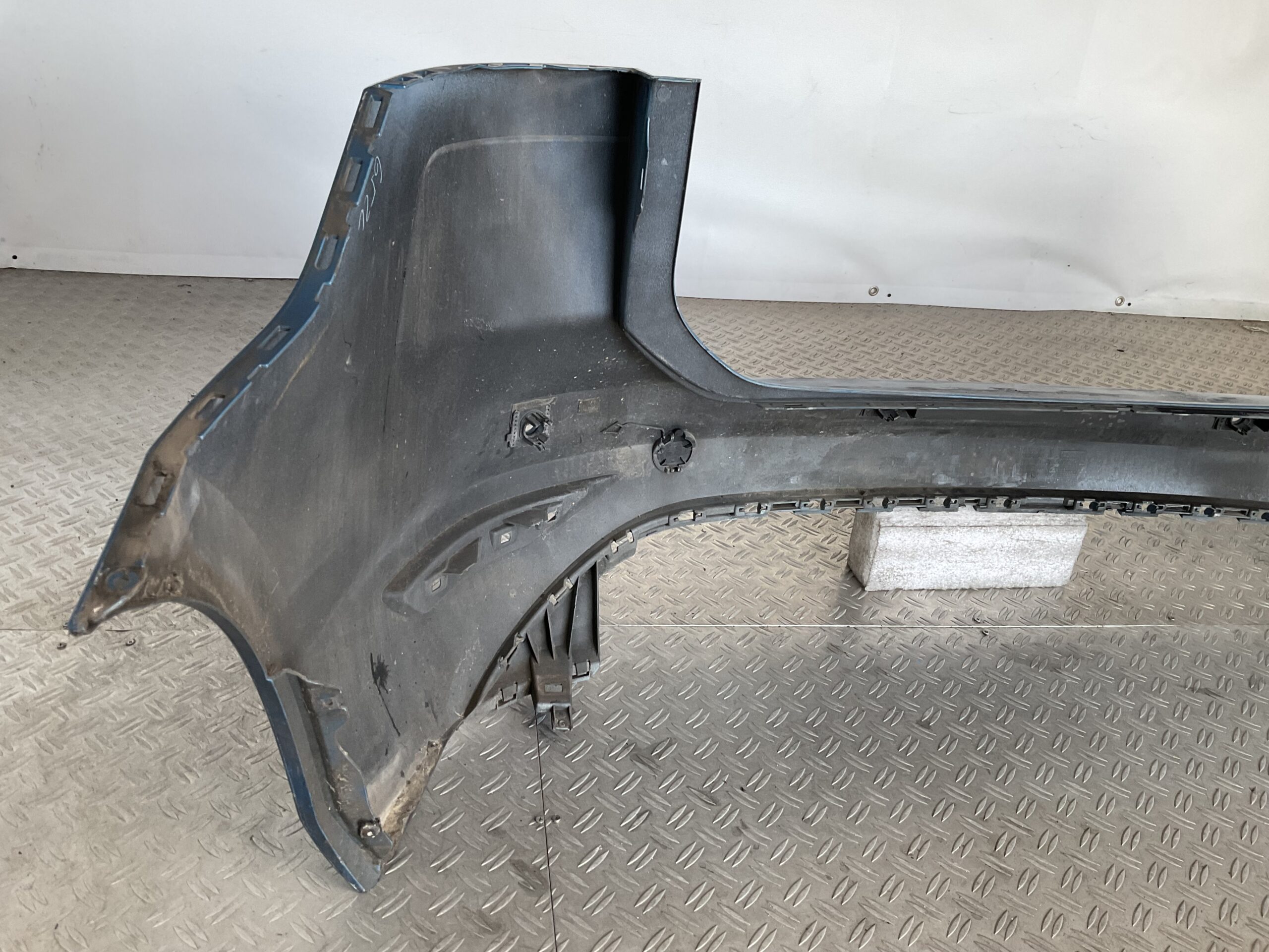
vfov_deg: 48.2
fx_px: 1063
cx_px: 634
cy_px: 476
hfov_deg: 61.7
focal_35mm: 29
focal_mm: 3
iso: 64
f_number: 1.8
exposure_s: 1/100
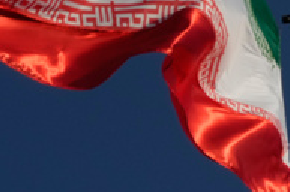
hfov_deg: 7.2
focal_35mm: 287
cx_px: 227
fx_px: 2308
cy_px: 232
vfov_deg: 4.8
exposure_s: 1/800
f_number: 16
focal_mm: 54
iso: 640
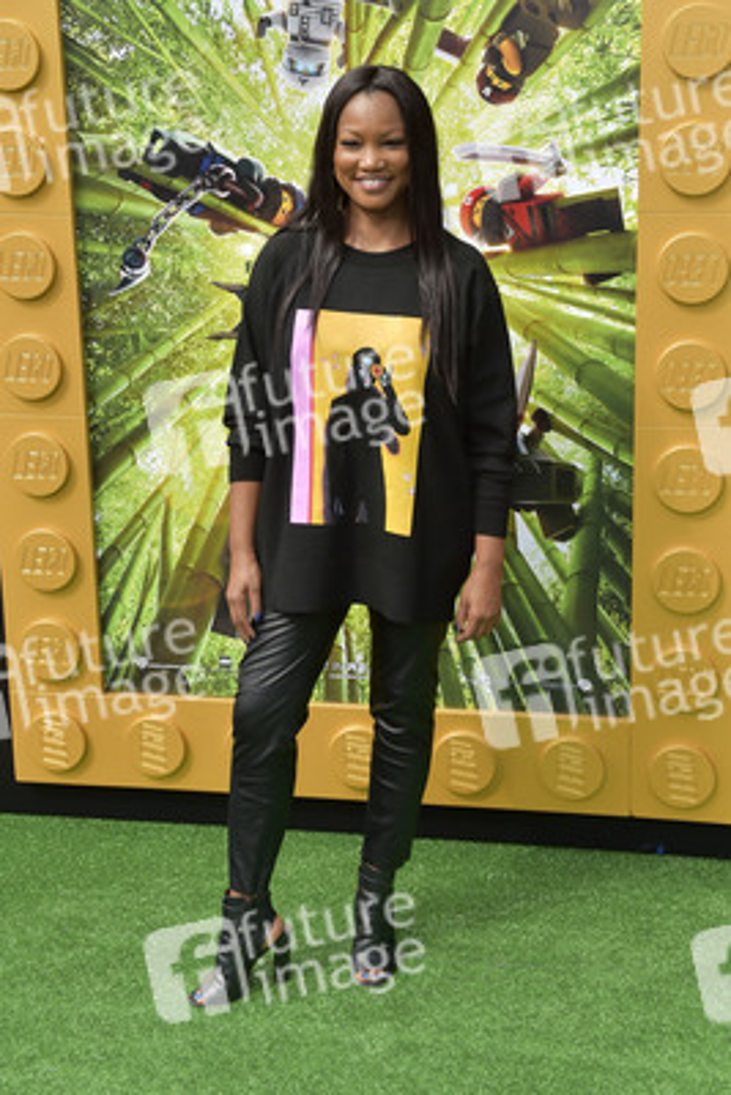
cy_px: 548
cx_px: 366
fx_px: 1461
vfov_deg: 41.1
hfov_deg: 28.1
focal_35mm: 48
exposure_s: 1/320
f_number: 6.3
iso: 200
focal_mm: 48
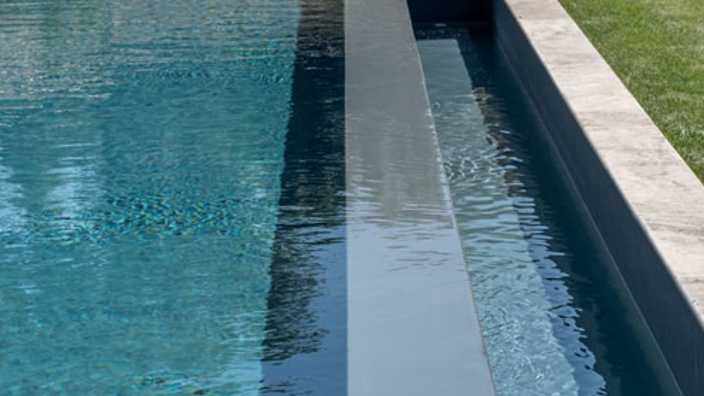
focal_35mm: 133
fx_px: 2483
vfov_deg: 9.1
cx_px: 352
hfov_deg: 16.1
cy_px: 225
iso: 100
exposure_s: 1/250
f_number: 9
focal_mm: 84
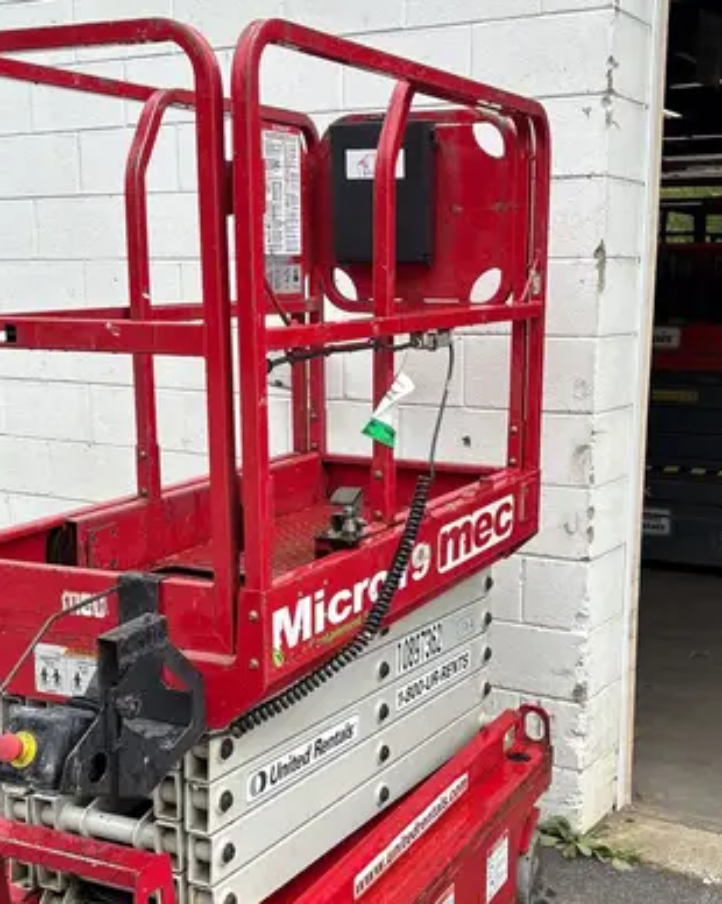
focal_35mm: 48
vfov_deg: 38.7
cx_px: 387
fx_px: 1283
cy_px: 537
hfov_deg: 31.4
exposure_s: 1/1263
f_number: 1.6
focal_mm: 5.96
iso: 50
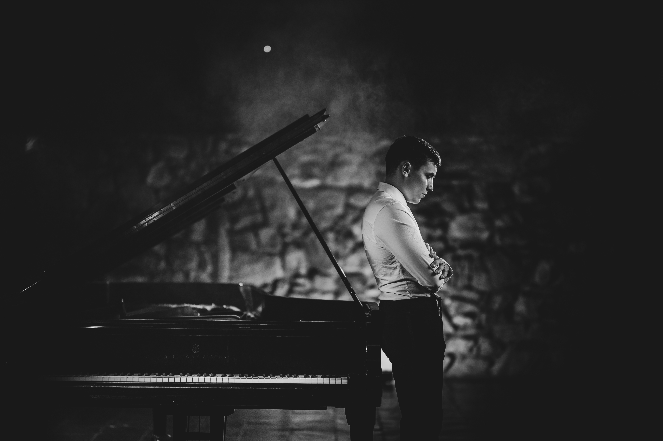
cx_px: 332
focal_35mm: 85
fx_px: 1564
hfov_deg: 23.9
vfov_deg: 16.1
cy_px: 220
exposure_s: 1/40
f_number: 1.4
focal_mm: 85
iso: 100
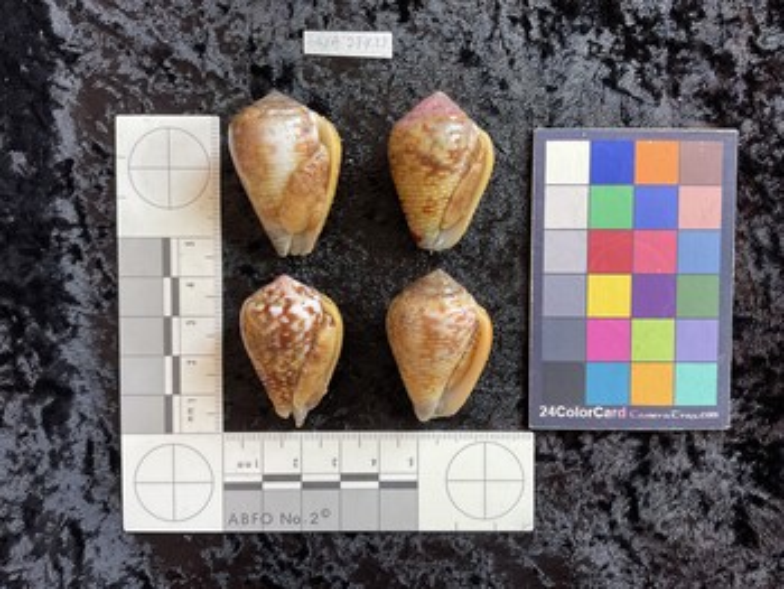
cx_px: 392
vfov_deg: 48.3
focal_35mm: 29
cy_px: 294
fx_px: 657
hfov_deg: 61.6
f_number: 1.8
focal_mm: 3
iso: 64
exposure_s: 1/120
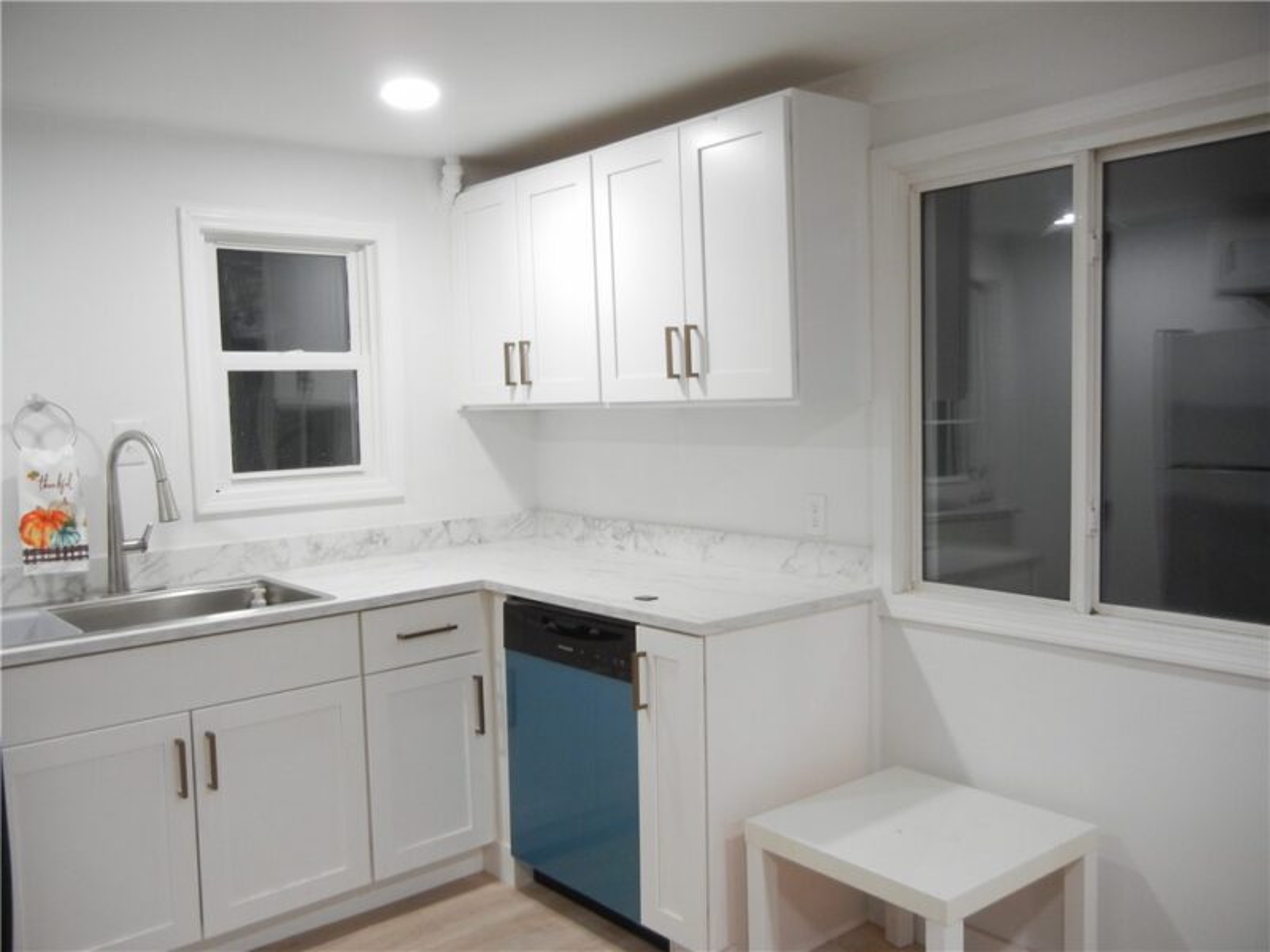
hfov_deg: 60.0
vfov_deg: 46.8
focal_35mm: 30
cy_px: 476
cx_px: 635
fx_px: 1101
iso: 316
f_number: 3.5
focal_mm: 5.4
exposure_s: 1/30
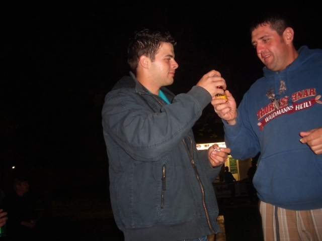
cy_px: 120
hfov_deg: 52.6
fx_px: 326
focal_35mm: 35
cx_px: 161
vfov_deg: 40.7
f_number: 2.6
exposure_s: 1/40
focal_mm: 5.8
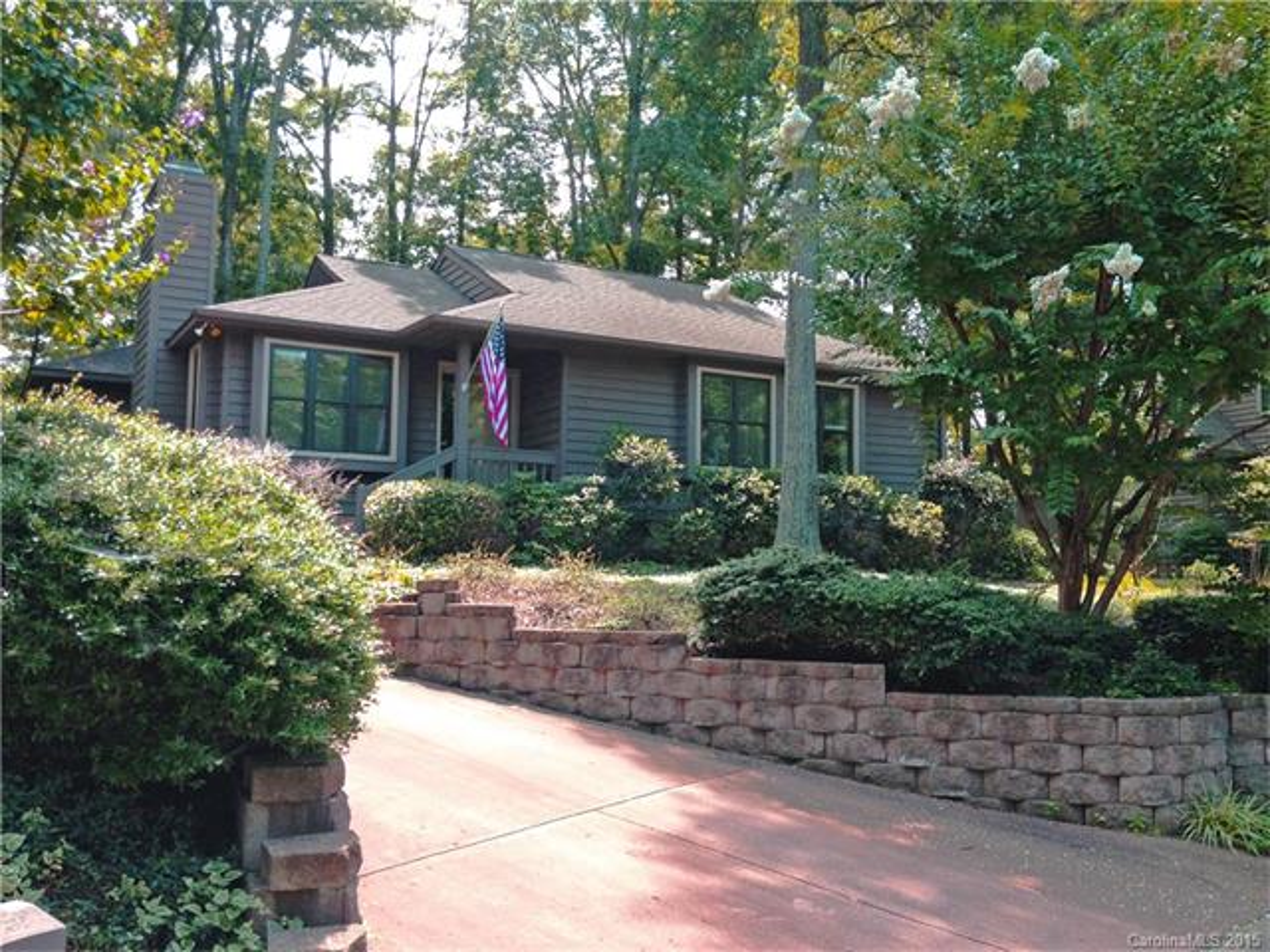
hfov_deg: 52.6
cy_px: 476
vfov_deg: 40.7
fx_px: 1284
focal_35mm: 35
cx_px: 635
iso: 50
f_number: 2.4
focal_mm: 4.28
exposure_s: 1/243
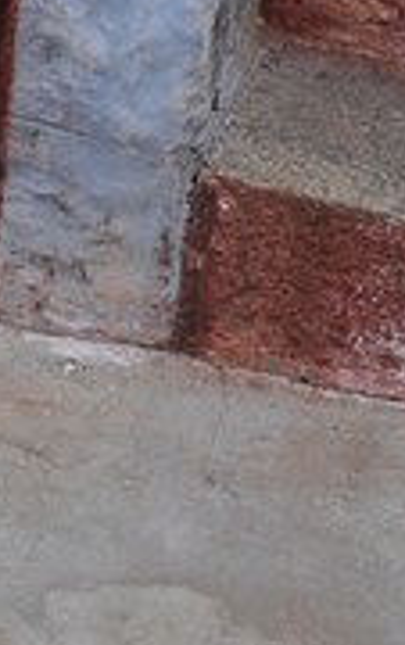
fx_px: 2060
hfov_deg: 10.9
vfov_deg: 15.4
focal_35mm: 117
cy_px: -502
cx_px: -136
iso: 200
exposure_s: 1/100
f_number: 10
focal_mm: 18
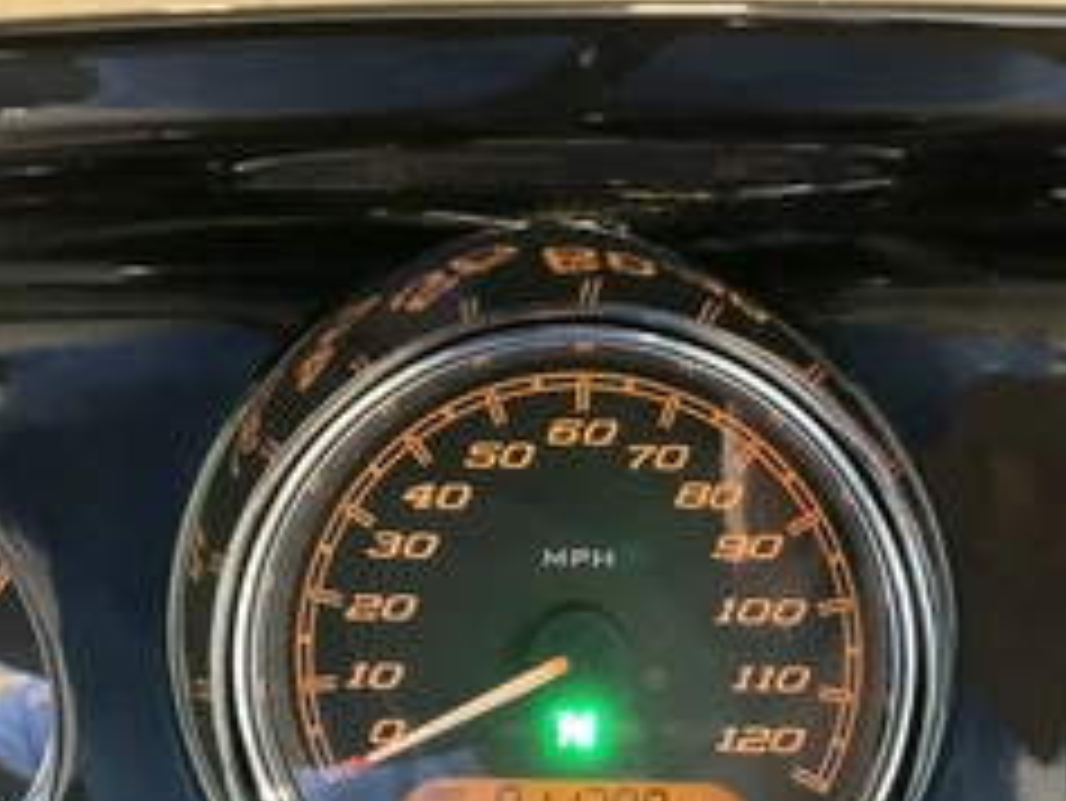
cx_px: 603
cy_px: 639
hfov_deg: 38.8
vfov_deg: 29.1
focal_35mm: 49
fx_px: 1510
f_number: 1.8
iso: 400
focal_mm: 3
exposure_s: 1/27
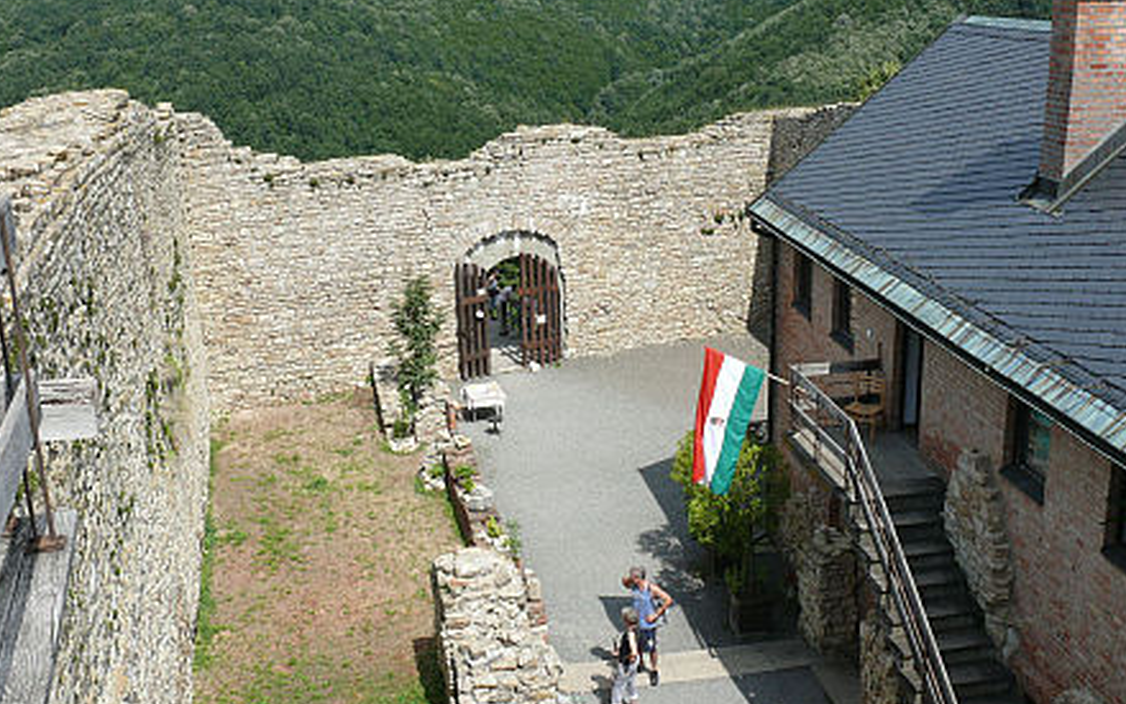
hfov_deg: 51.5
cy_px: 310
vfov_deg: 33.5
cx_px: 560
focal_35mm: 38
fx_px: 1166
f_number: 6.3
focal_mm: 7.4
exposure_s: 1/400
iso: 100
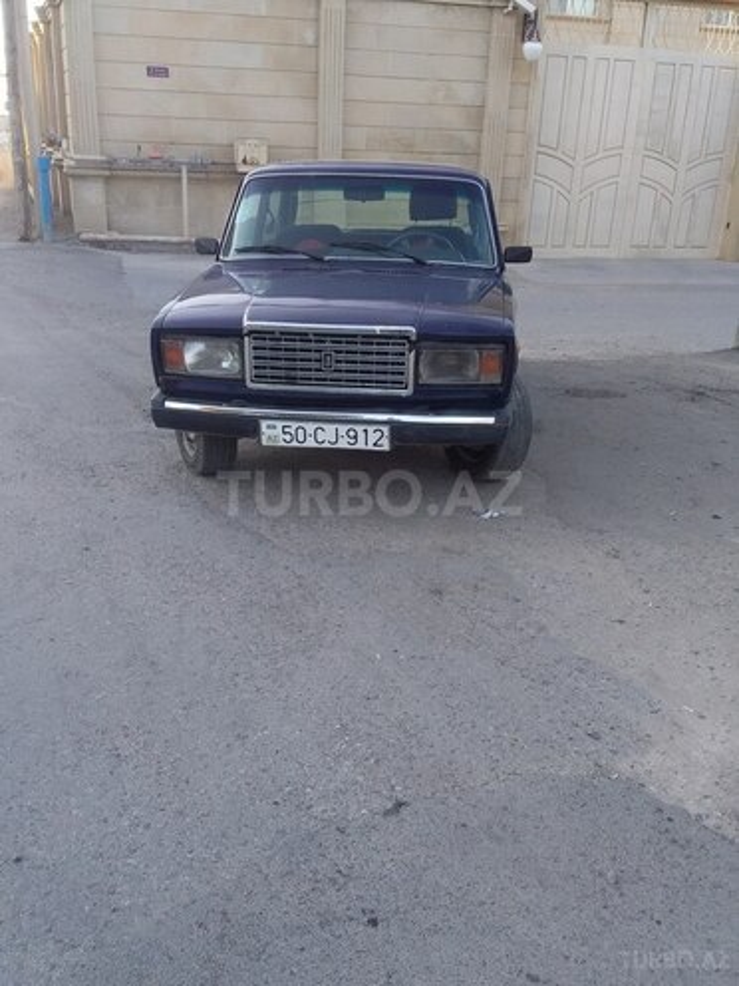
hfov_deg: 45.4
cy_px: 493
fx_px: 882
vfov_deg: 58.4
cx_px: 370
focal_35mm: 31
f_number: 2.2
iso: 40
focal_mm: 3.3
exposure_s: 1/101
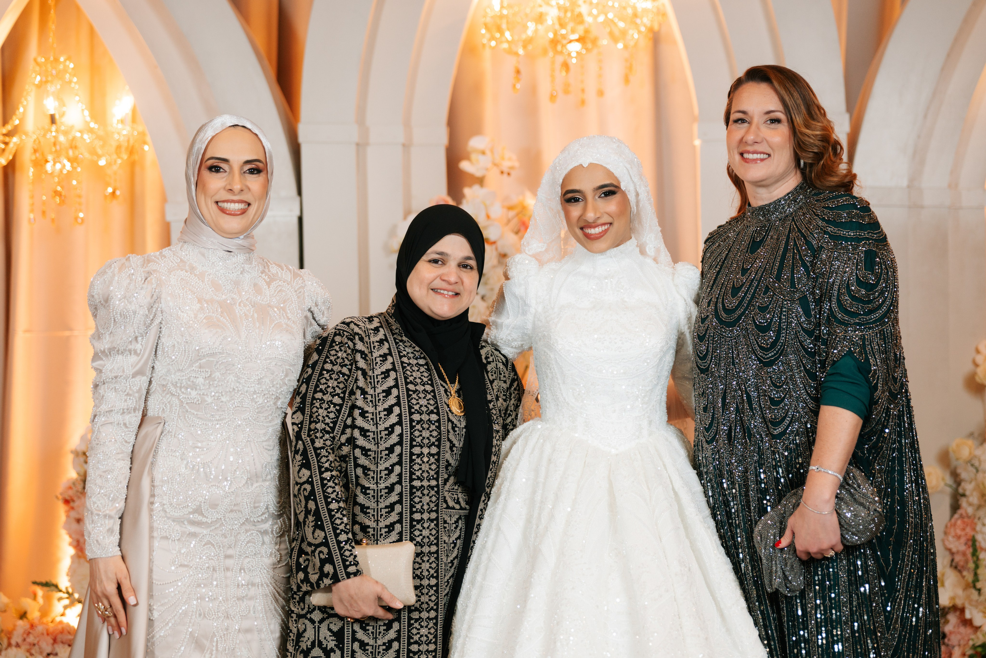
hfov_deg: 25.3
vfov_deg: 17.0
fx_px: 2201
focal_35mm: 80
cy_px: 329
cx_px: 493
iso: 320
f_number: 2.8
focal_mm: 80
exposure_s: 1/200
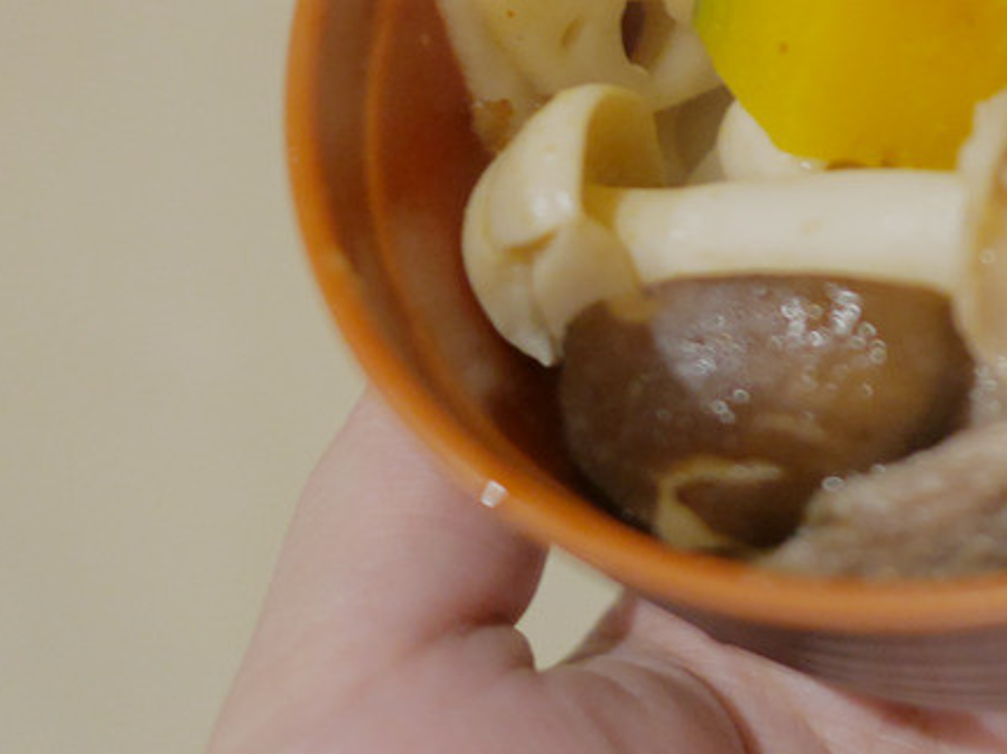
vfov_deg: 18.8
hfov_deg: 24.0
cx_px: 1049
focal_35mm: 77
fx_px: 2238
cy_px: 67
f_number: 1.7
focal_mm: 15
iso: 800
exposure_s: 1/60
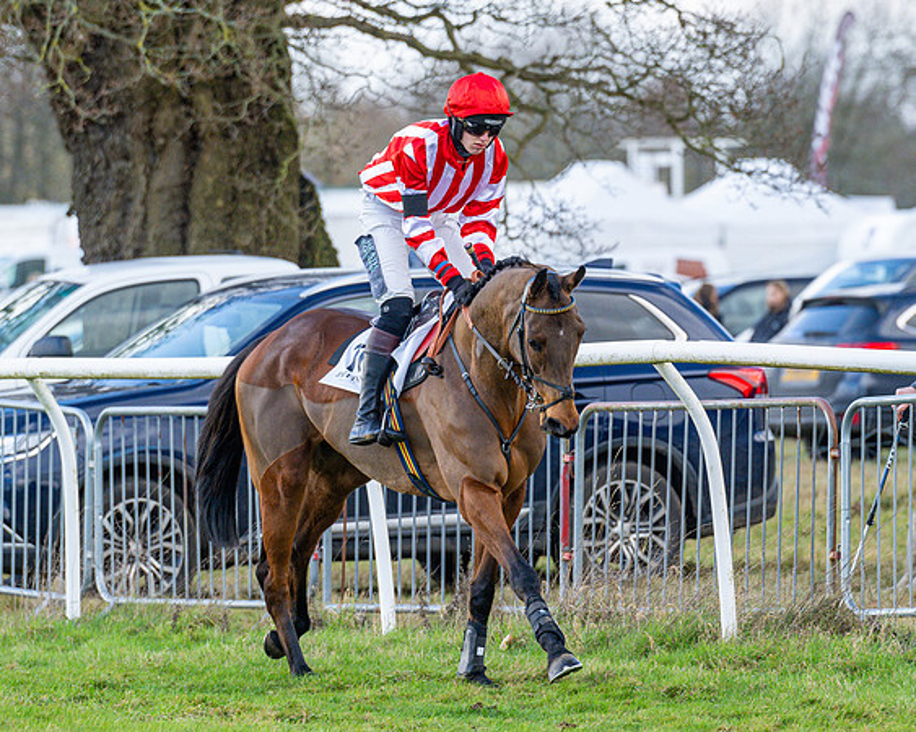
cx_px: 566
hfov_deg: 4.3
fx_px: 12174
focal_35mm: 449
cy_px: 354
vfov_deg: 3.4
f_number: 4
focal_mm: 200
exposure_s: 1/1000
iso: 500
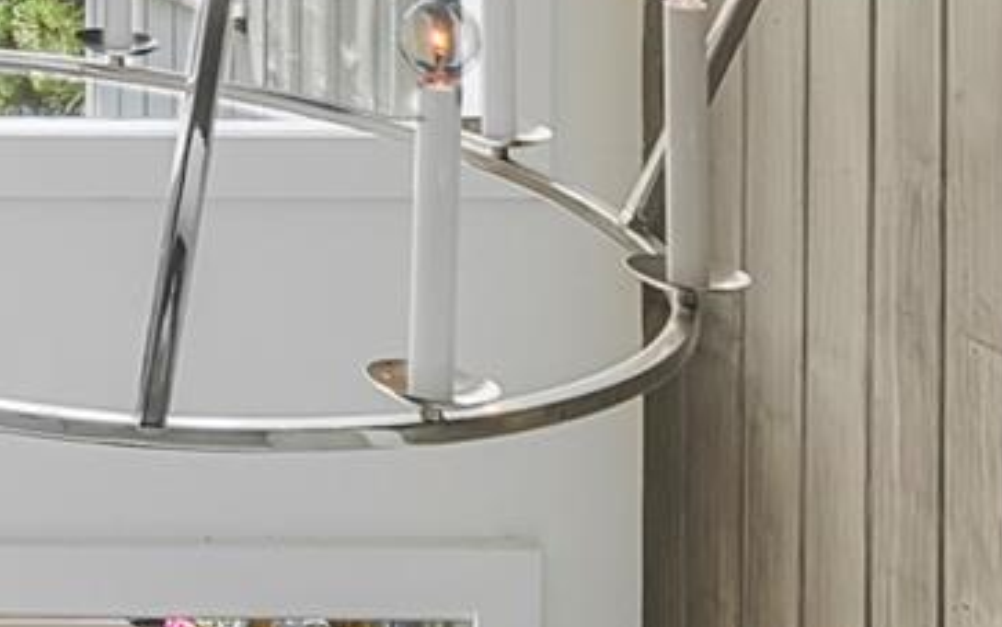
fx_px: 2513
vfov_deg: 12.9
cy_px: -496
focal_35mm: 92
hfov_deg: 16.6
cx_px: -1041
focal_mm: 16
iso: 200
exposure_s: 1/25
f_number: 10
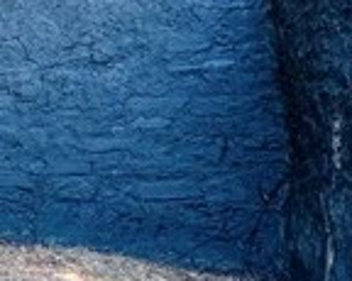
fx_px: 521
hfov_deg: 21.6
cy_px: 87
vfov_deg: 29.9
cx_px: -296
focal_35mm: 50
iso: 800
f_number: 4.5
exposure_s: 1/400
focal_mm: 12
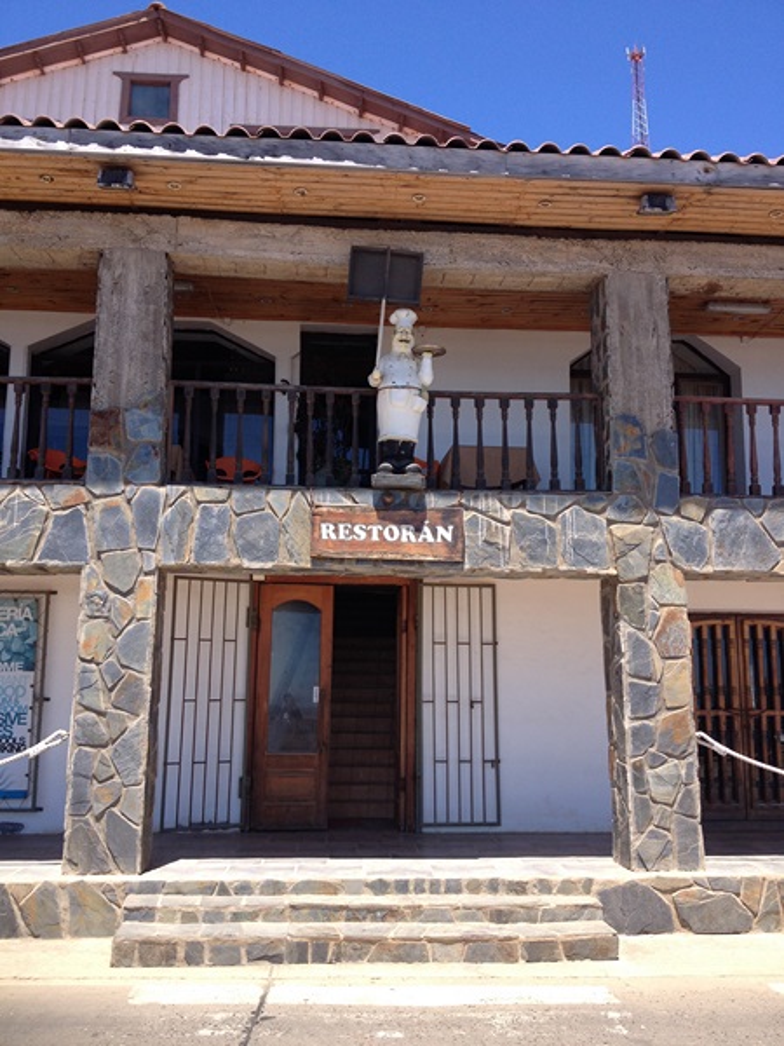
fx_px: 1057
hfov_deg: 40.7
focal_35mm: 35
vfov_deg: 52.6
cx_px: 392
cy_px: 523
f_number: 2.4
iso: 50
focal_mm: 4.28
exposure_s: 1/836
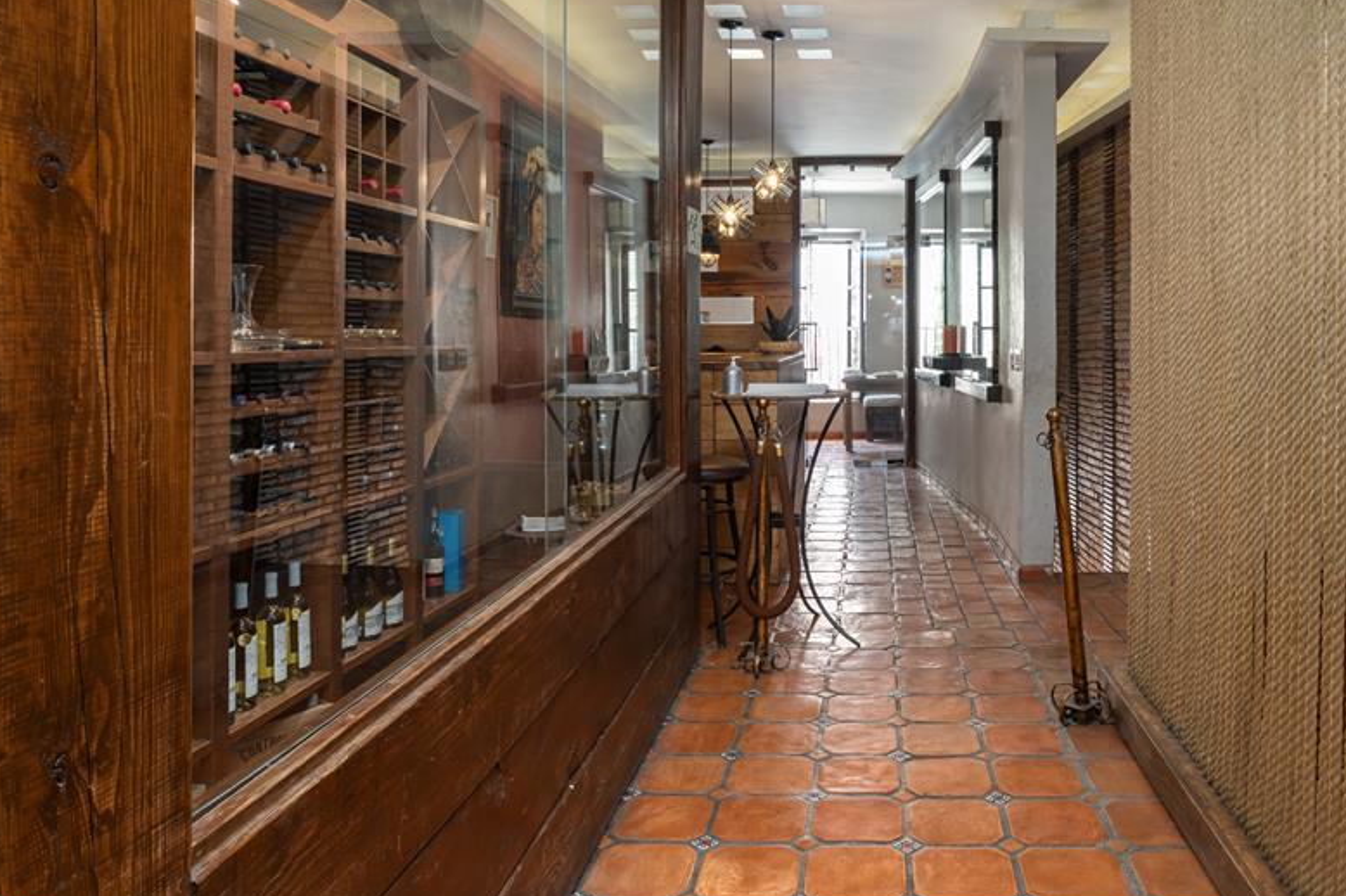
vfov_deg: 50.4
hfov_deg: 69.6
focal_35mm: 25
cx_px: 860
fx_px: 944
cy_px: 346
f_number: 10
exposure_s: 1.6
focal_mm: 19.2
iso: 400
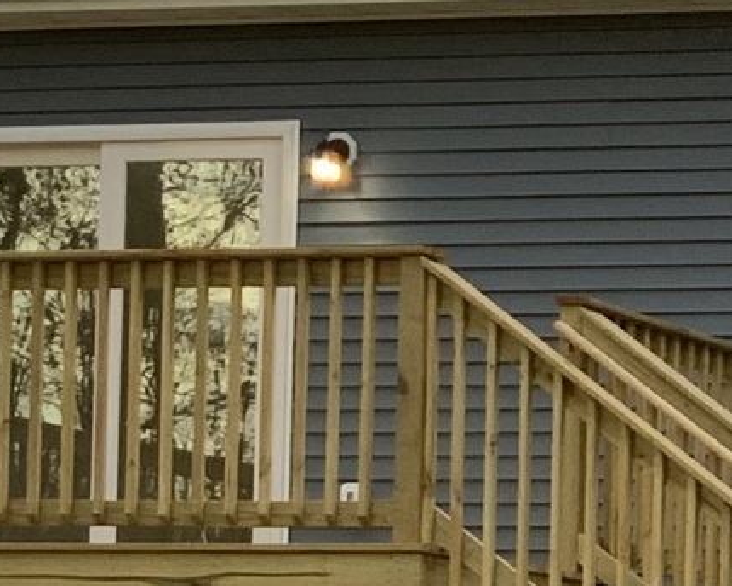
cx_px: 1534
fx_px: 4376
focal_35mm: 202
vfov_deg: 7.6
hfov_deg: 8.9
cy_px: 809
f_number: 1.8
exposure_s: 1/122
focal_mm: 3
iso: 32
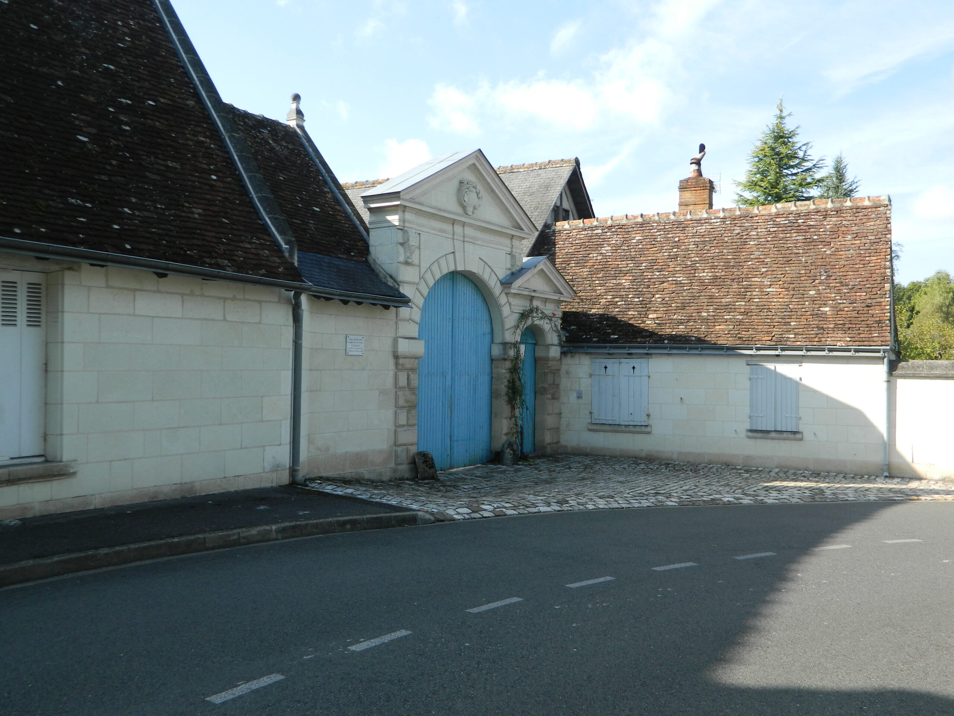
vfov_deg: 45.4
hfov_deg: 58.4
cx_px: 477
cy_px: 358
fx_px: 854
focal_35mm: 31
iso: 80
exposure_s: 1/400
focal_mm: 5.6
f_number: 3.2
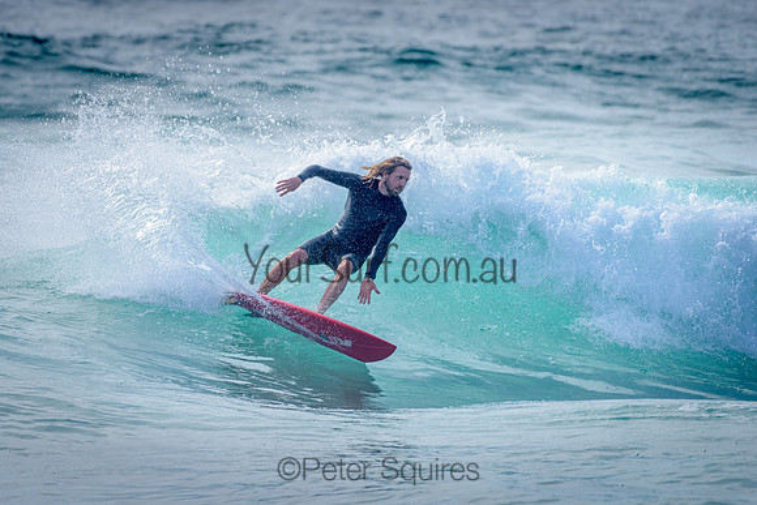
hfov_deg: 3.4
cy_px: 195
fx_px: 12892
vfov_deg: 2.2
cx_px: 296
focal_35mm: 613
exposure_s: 1/2000
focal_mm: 500
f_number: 5.6
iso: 200
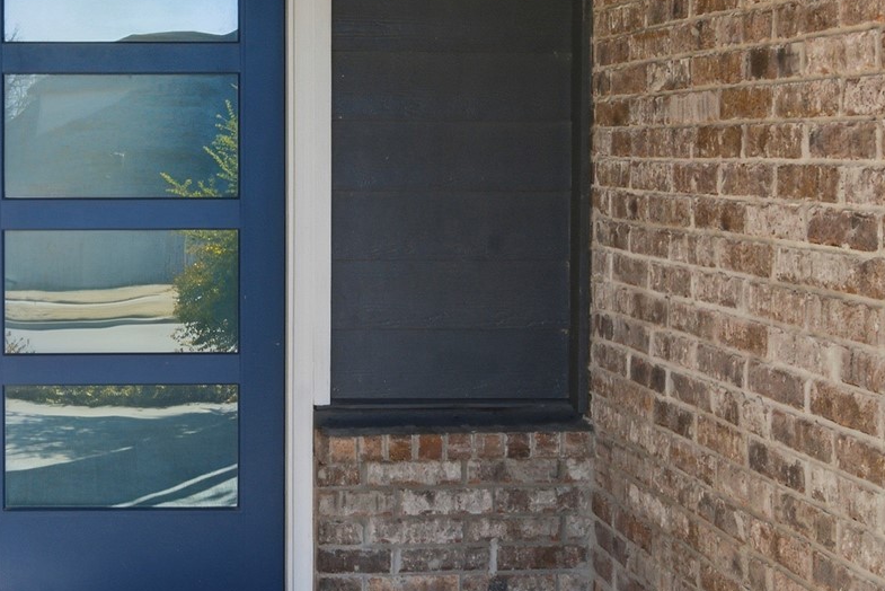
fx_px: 1402
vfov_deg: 23.6
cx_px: 148
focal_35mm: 57
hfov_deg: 33.8
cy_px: 171
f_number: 10
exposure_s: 1/8000
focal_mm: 22
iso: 800
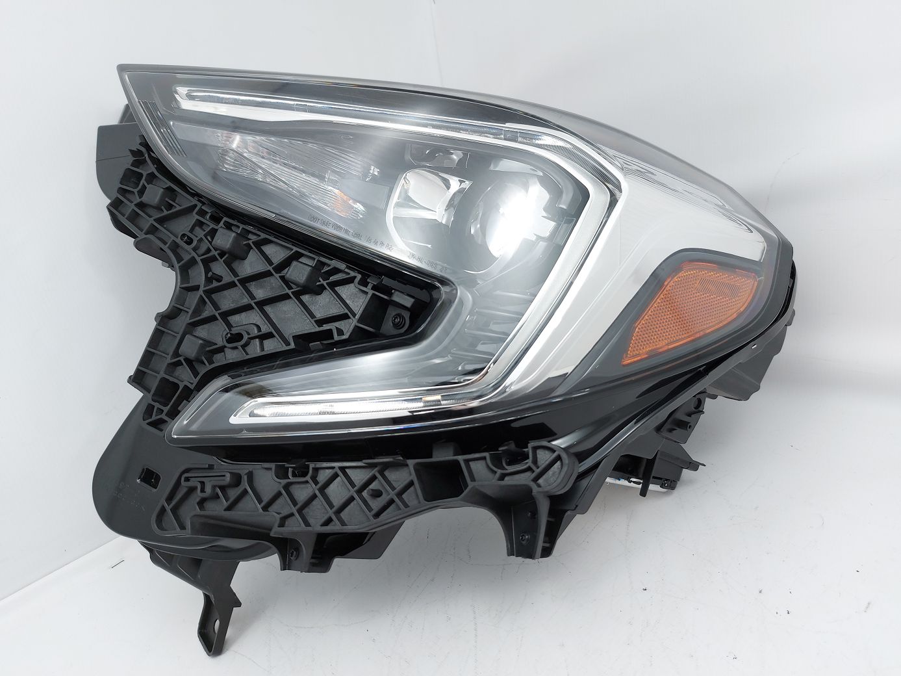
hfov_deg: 71.6
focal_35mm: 24
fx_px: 625
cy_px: 338
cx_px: 450
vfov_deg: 56.8
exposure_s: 1/50
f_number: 1.8
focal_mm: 5.23
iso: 32
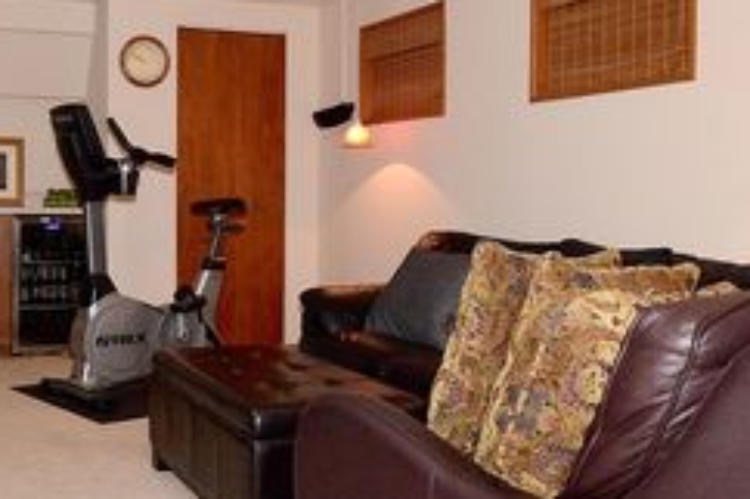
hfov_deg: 42.1
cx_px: 211
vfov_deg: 29.4
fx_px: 951
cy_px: 209
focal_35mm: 46
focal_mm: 11.5
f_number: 10
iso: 4000
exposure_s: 1/60
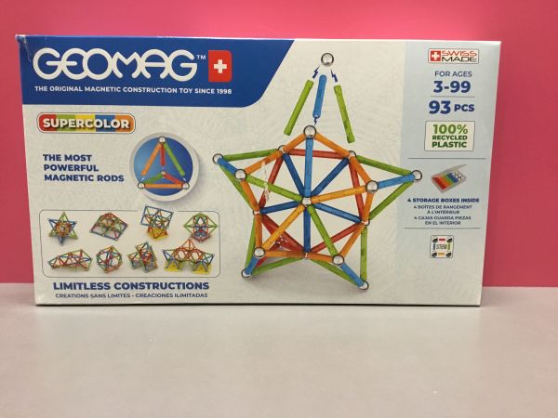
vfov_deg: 45.4
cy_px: 209
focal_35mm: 31
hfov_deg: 58.4
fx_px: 500
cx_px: 279
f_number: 2.4
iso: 160
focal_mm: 3.3
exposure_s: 1/33
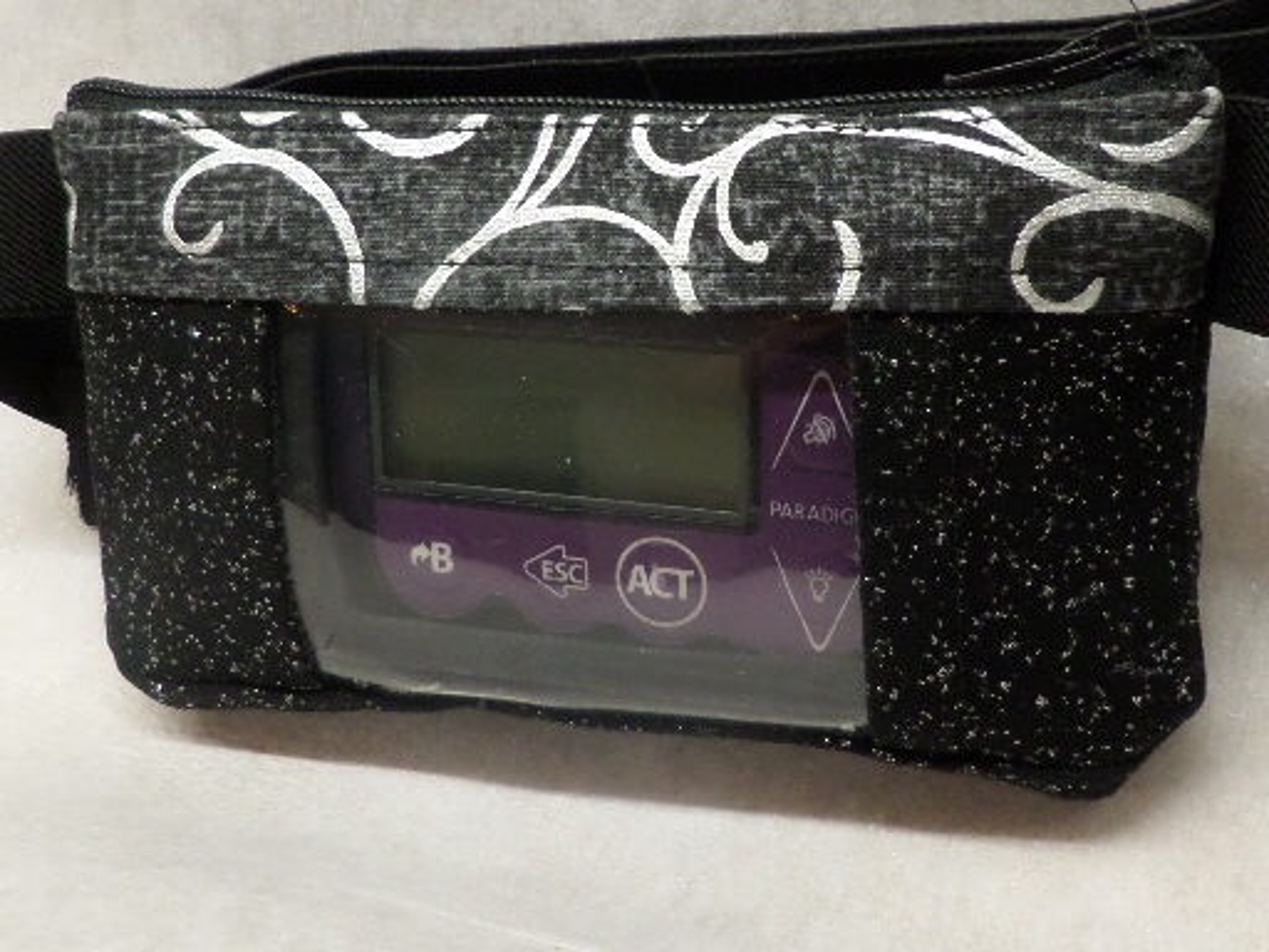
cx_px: 634
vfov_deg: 56.8
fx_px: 880
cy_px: 476
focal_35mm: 24
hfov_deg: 71.6
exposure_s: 1/30
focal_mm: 4.3
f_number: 3.1
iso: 200
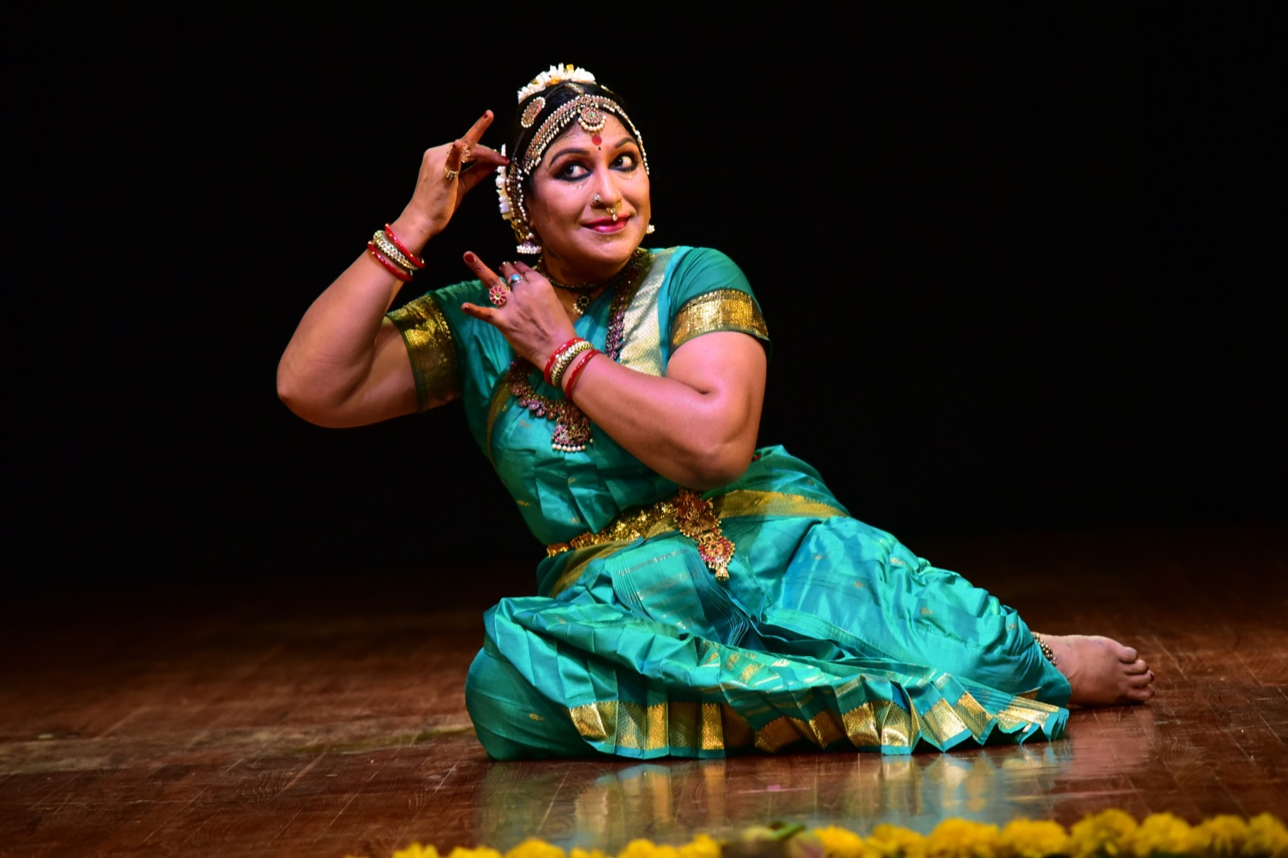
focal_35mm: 210
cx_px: 644
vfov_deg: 6.5
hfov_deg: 9.8
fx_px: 7511
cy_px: 429
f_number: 6.3
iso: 4000
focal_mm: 210
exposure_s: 1/320
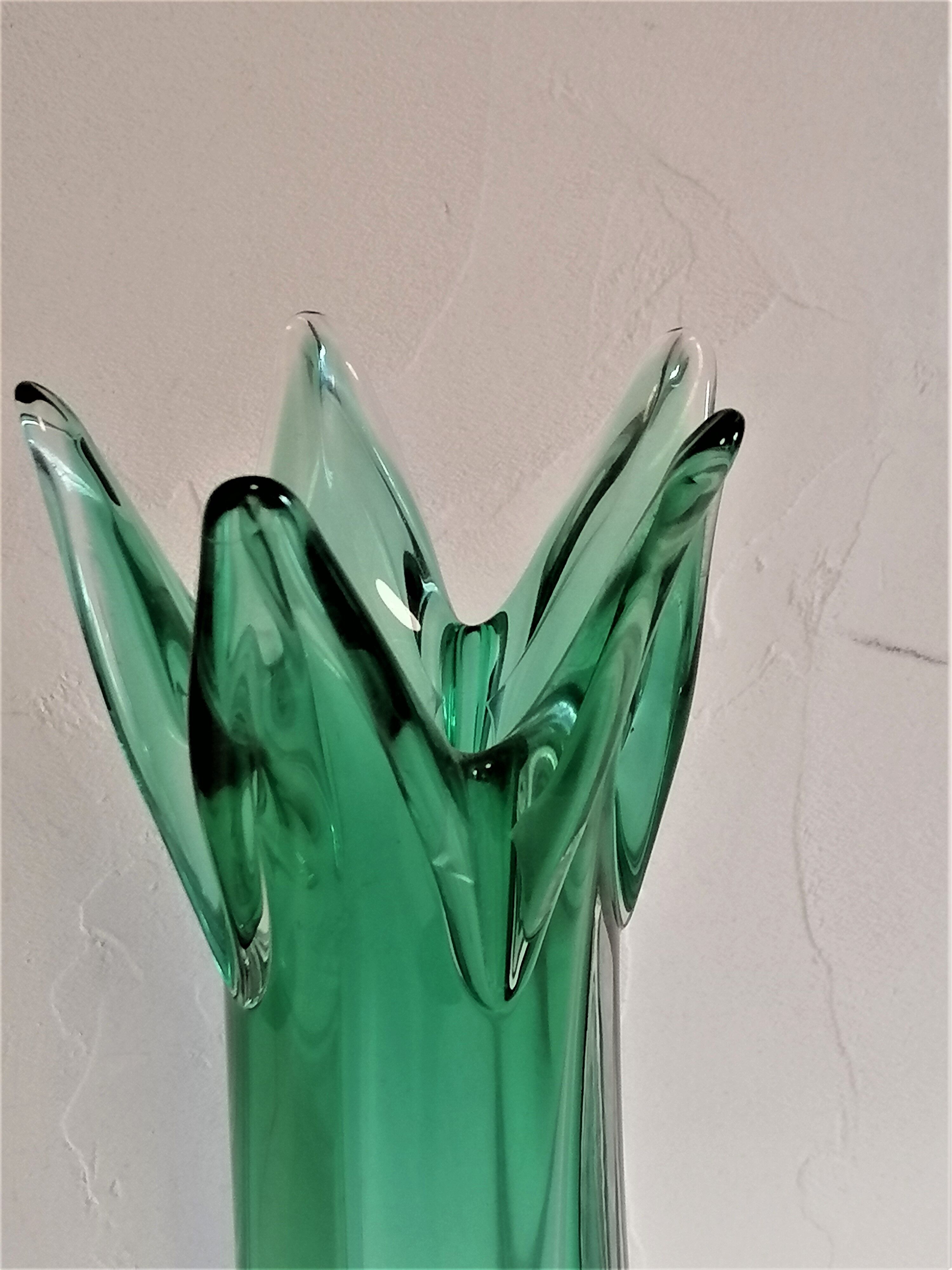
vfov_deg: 28.2
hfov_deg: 21.3
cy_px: 635
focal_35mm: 69
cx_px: 476
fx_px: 2530
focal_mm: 5.4
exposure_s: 1/60
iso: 320
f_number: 1.8
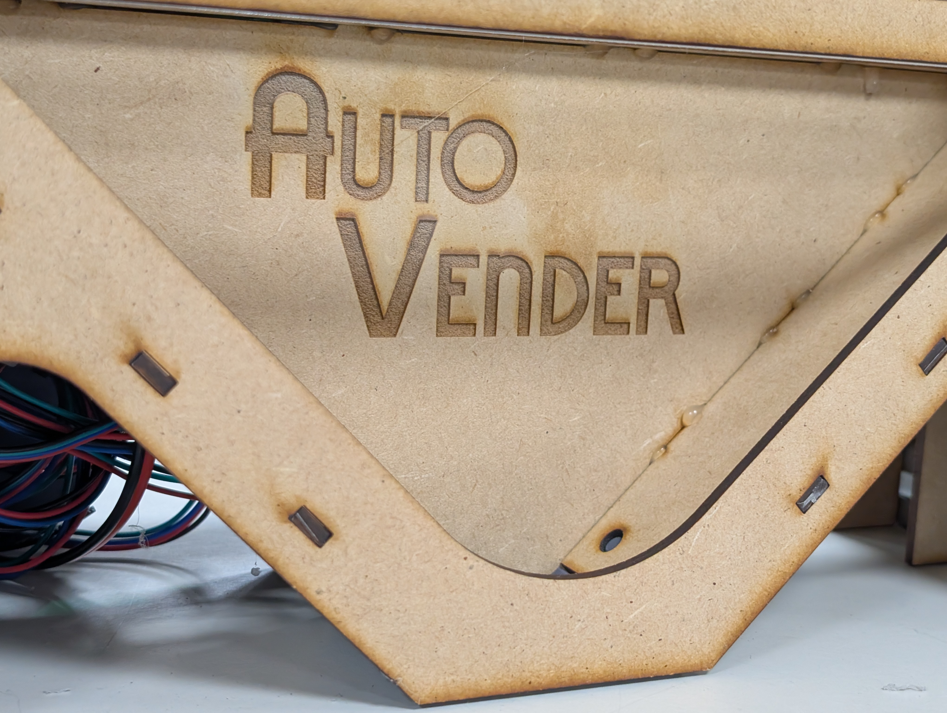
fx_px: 1342
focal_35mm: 49
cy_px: 356
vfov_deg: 29.7
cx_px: 474
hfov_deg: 38.9
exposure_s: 1/84.2
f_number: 1.68
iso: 557
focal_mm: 6.9
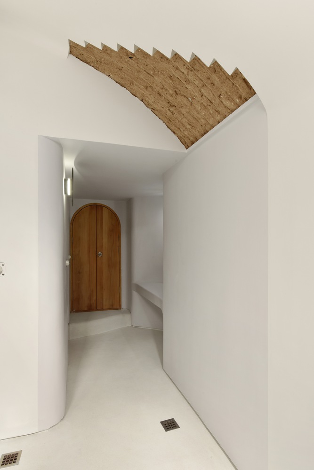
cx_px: 157
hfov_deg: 61.9
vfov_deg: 84.0
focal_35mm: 20
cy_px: 235
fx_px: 262
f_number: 13
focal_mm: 20
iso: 200
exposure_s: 1/3
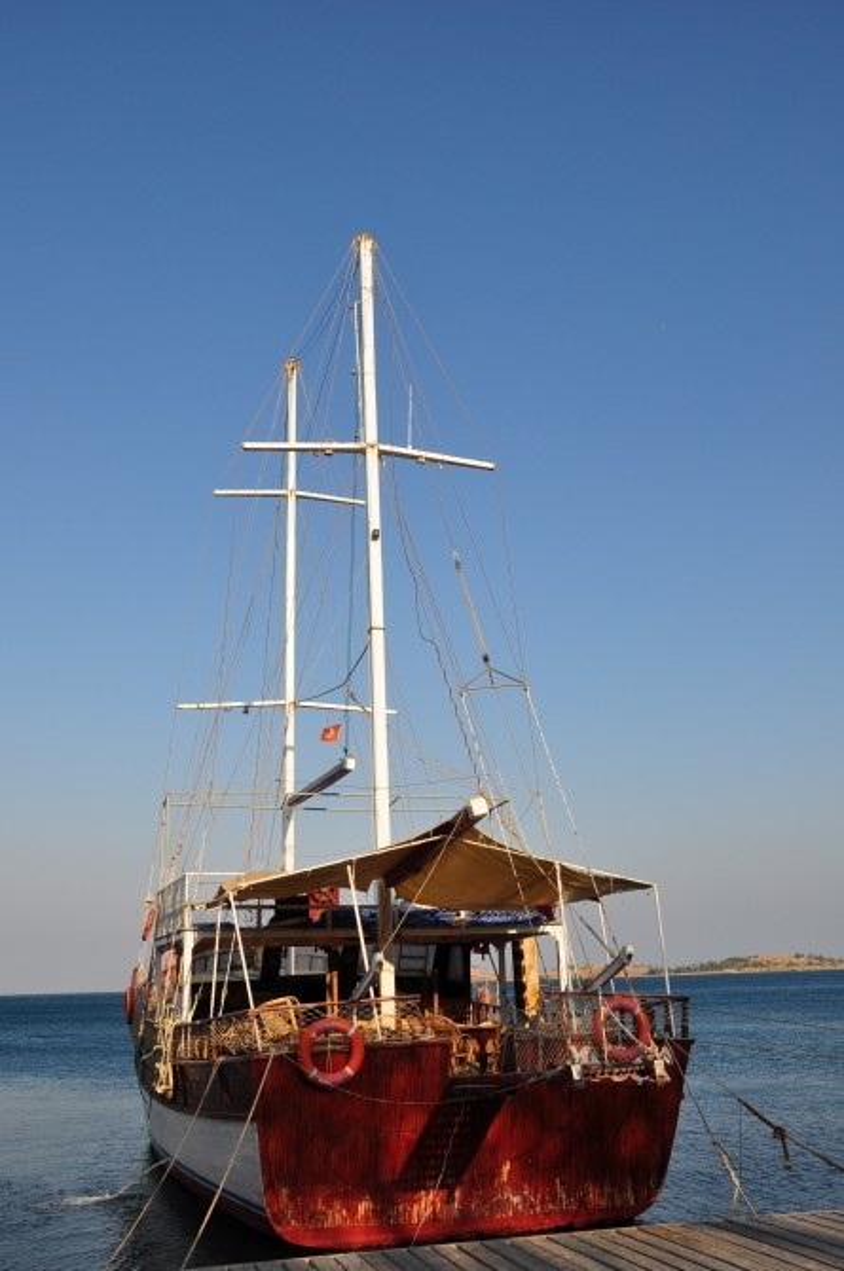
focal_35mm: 33
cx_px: 422
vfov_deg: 57.3
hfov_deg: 39.9
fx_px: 1163
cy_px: 636
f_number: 10
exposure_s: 1/320
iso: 200
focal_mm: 22
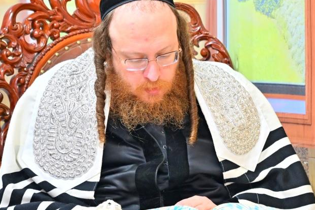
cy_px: 77
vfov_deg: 4.6
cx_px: 162
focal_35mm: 298
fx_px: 2608
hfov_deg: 6.9
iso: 1000
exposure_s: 1/200
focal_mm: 120
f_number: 4
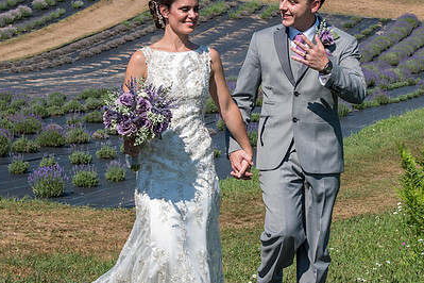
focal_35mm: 120
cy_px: 113
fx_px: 1413
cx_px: 282
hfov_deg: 17.0
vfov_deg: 11.4
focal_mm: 55
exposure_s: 1/500
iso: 200
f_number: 11
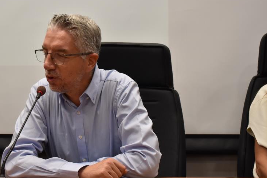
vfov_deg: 15.5
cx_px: 94
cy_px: 67
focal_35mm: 88
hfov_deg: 23.0
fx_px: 653
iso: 800
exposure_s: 1/160
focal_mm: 42
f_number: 5
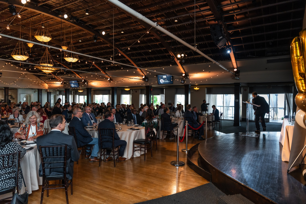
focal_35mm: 24
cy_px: 102
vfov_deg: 52.8
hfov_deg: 73.3
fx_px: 206
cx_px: 153
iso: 1250
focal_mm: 24
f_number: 2.8
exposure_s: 1/200
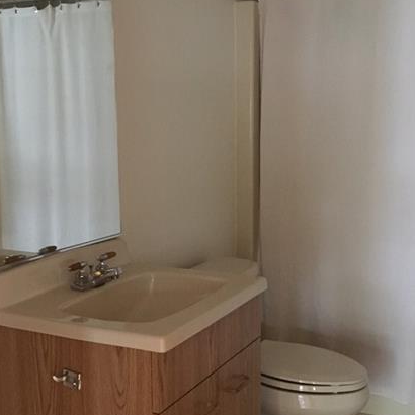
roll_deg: +0.8
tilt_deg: -10.2
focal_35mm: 48
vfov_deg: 35.3
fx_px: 651
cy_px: 236
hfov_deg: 35.4
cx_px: 199
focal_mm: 4.15
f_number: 2.2
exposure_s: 1/15
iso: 500
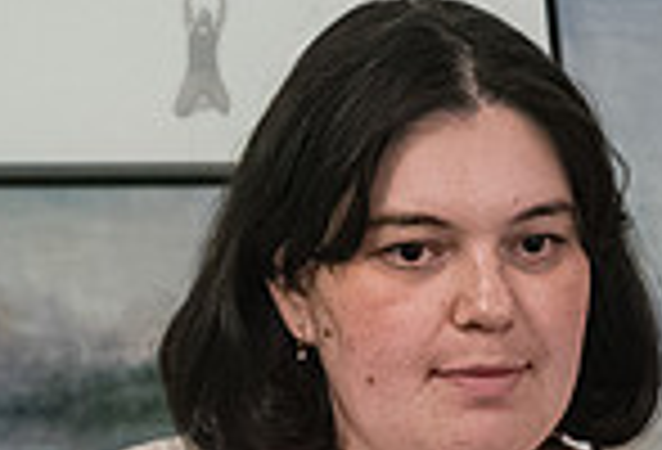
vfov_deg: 2.3
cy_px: 371
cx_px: 9
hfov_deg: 3.4
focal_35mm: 604
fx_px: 11176
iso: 6400
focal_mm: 135
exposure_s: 1/250
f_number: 4
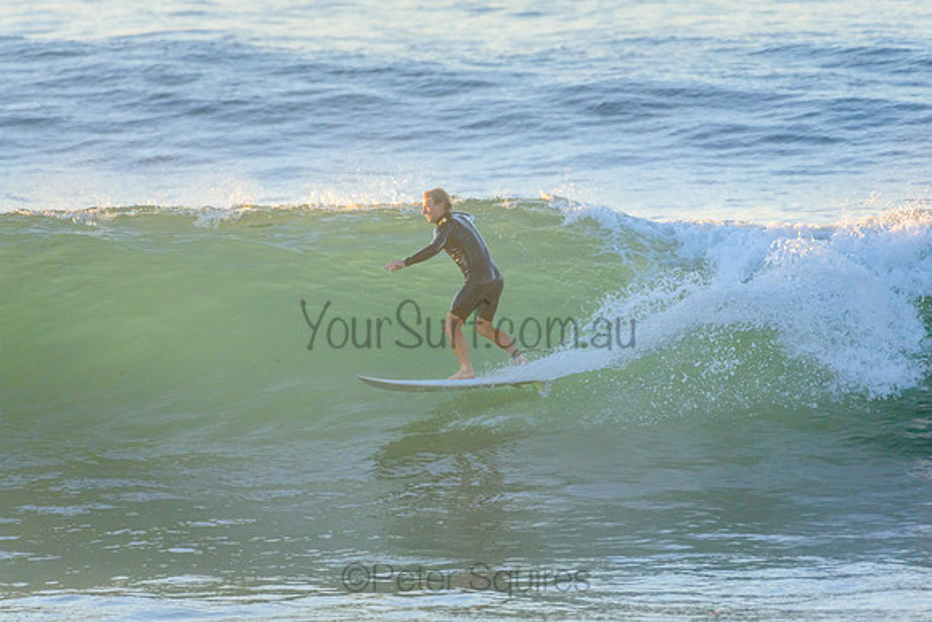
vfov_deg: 1.8
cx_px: 466
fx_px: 19423
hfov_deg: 2.7
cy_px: 311
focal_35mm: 750
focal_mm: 500
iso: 900
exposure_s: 1/1250
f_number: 5.6
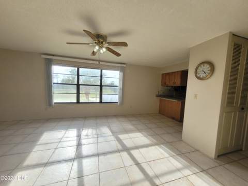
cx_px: 124
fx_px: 93
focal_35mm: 13
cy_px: 93
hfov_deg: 106.2
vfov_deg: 89.8
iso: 40
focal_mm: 1.74
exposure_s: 1/304
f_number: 2.2
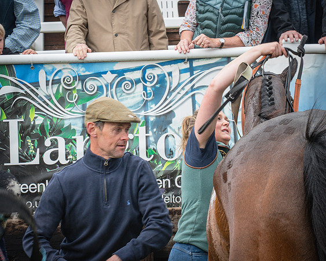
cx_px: 130
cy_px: 130
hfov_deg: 13.5
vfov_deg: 10.8
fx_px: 1379
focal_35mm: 143
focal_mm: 85
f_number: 8
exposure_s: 1/160
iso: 400
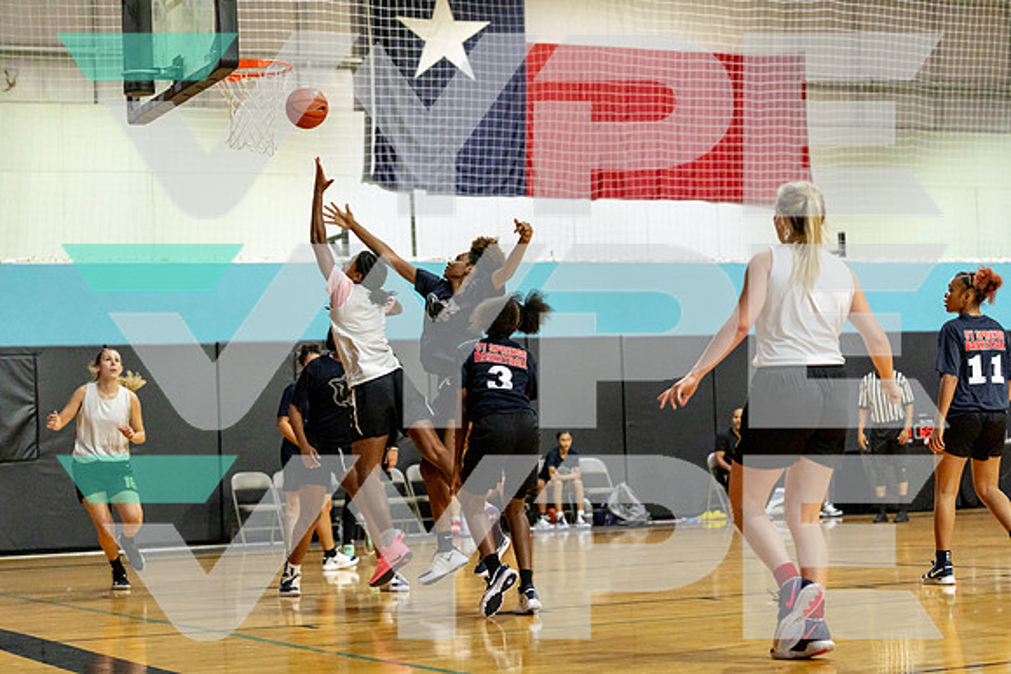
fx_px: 2129
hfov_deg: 26.7
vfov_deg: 18.0
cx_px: 529
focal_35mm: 76
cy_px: 338
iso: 2500
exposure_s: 1/800
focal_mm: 70
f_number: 2.8
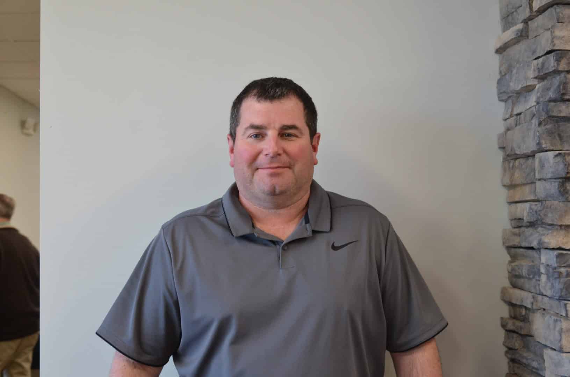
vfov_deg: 27.9
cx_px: 285
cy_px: 188
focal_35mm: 48
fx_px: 758
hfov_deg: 41.2
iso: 400
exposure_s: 1/50
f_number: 4
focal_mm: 32
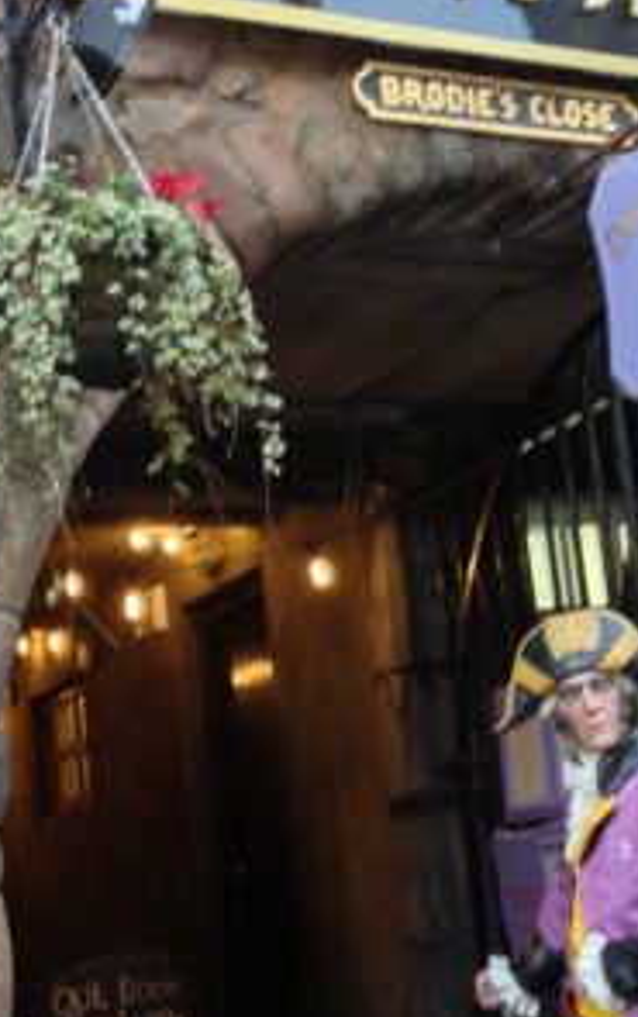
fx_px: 1859
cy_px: 522
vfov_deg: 30.6
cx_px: 472
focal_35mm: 67
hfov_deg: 19.3
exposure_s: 1/40
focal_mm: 4.28
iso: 50
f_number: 2.4
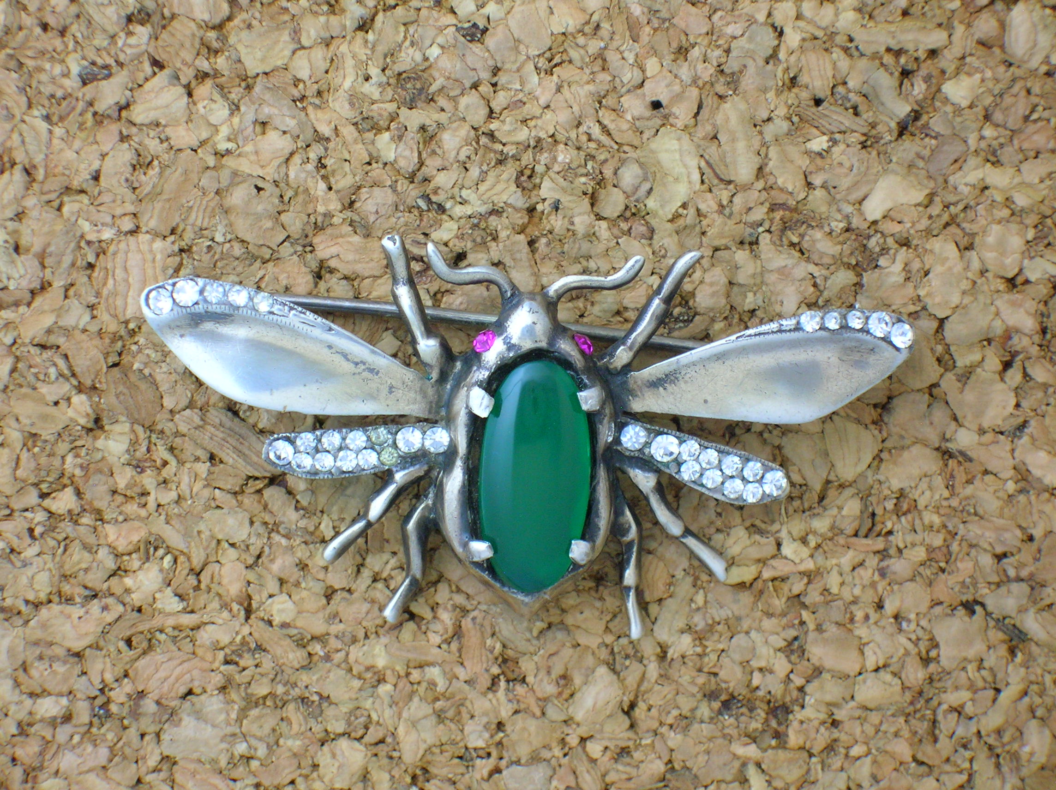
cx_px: 528
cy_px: 395
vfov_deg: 14.9
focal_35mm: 99
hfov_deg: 19.8
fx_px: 3018
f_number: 4.8
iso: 109
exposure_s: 1/3.8
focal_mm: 16.4
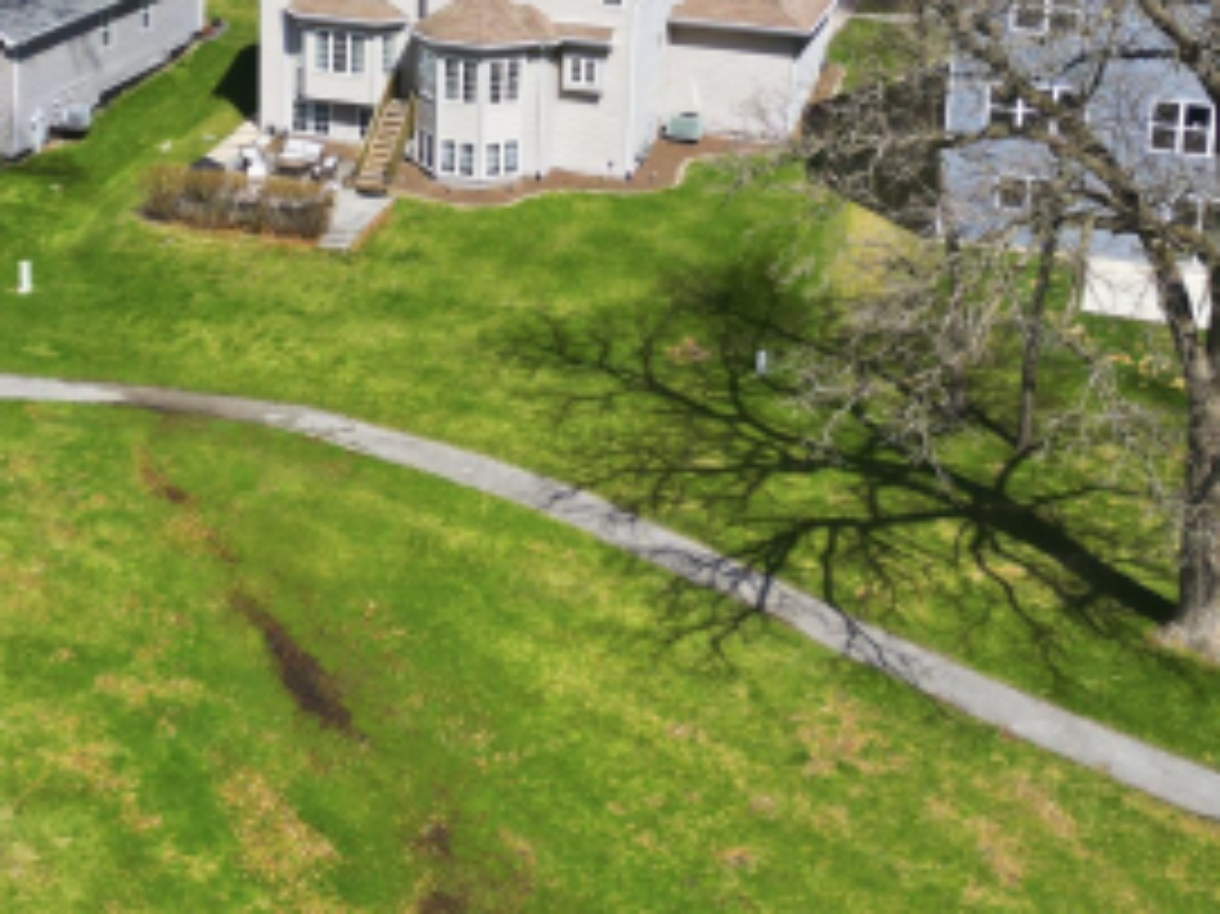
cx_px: 430
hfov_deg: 32.5
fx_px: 2078
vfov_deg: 23.9
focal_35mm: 59
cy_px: 36
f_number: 1.7
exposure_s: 1/3000
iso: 110
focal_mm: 6.7
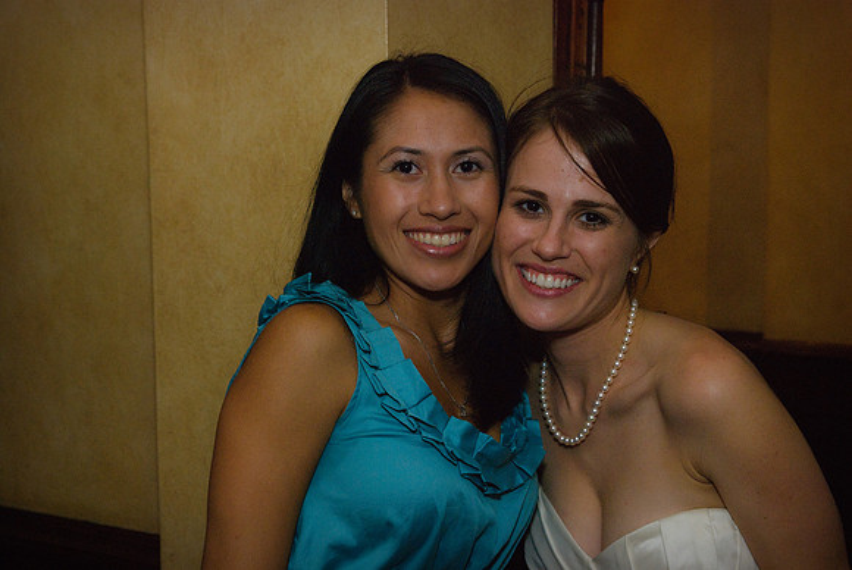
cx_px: 426
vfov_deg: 21.6
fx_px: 1492
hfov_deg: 31.9
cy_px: 285
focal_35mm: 63
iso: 500
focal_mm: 42
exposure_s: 1/60
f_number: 6.3
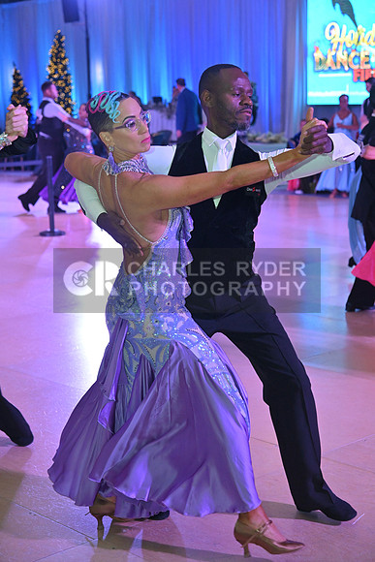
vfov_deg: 31.0
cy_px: 281
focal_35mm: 65
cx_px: 188
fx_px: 1015
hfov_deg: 20.9
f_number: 5
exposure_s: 1/320
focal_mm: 65
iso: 3200
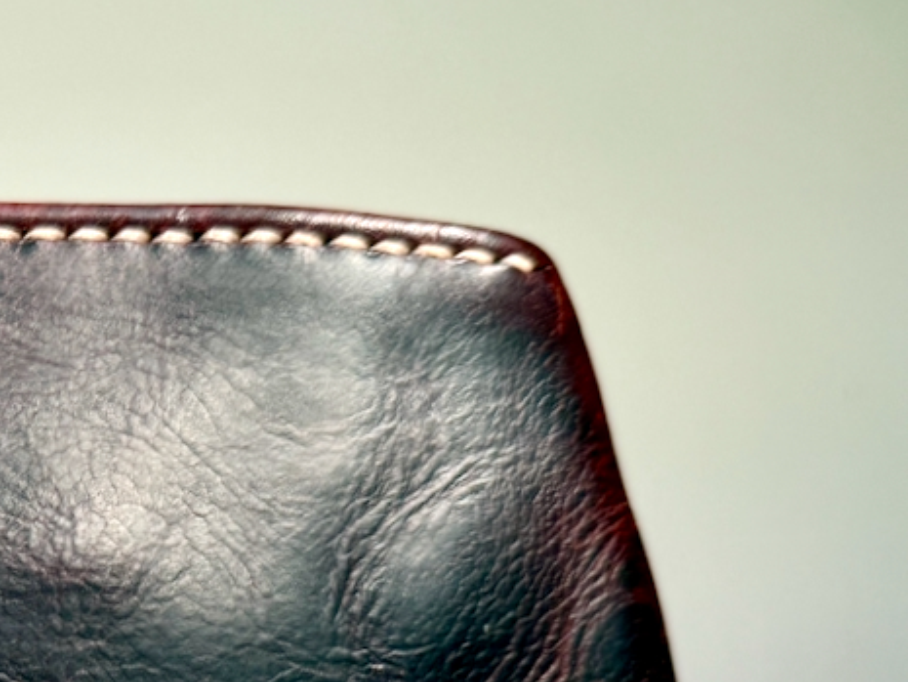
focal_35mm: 66
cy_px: 795
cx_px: -252
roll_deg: -1.2
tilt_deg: -4.9
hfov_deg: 25.5
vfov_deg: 20.9
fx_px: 1732
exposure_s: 1/360
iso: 80
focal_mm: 6.76
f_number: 1.78
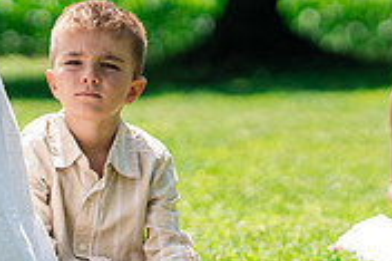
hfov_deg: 7.4
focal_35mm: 280
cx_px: 314
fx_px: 3046
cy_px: 160
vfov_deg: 4.9
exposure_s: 1/6400
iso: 320
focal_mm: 85
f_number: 2
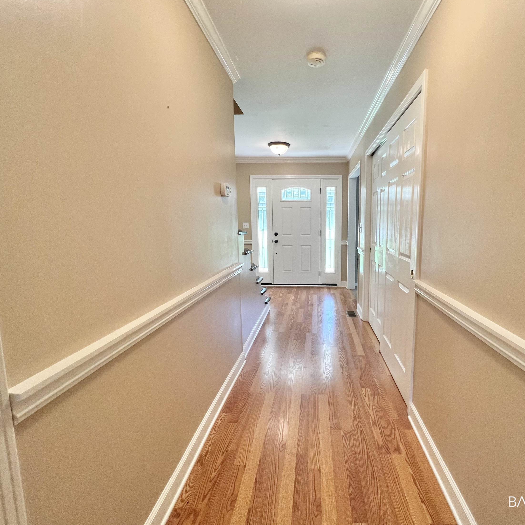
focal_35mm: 16
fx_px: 275
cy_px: 260
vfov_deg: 87.4
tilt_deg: -6.9
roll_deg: +0.0
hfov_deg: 86.6
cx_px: 309
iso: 200
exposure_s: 1/120
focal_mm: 1.57
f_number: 1.8
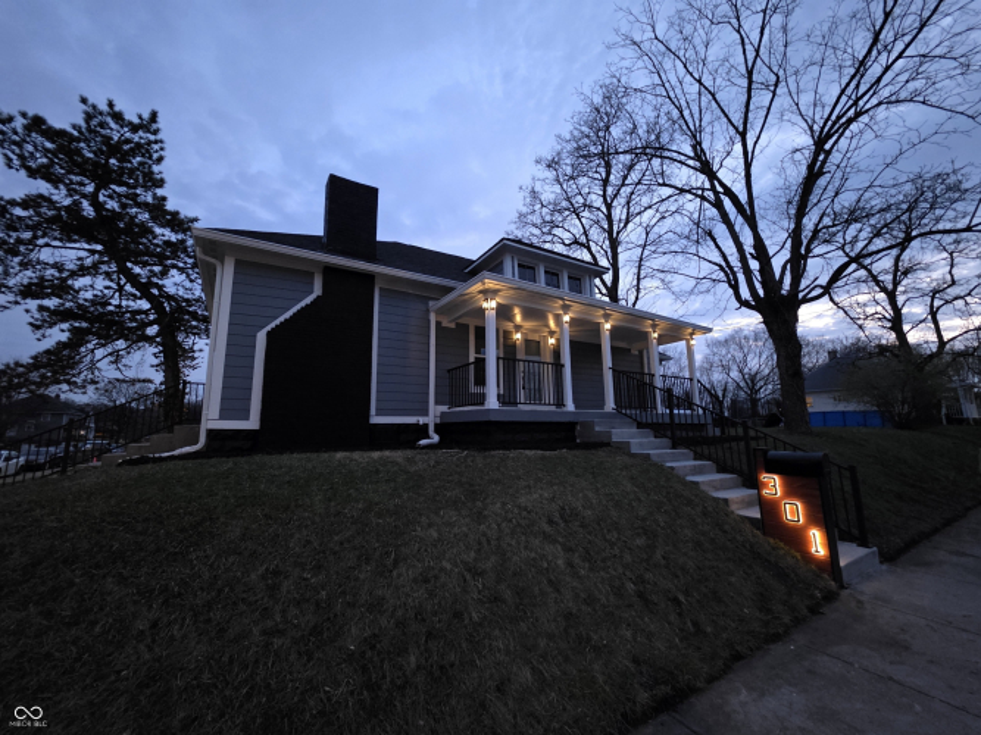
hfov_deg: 106.2
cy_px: 368
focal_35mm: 13
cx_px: 490
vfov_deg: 89.9
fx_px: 368
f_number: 1.9
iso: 1600
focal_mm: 2.2
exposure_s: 1/24
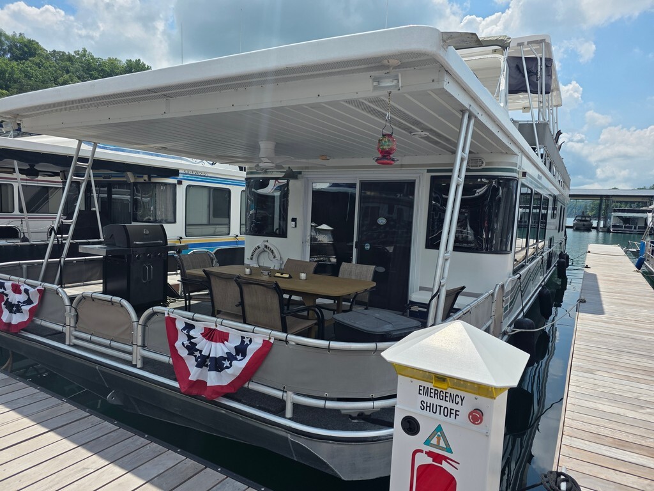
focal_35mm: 23
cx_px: 327
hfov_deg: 73.9
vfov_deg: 58.9
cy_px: 246
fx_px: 435
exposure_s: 1/7944
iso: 80
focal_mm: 6.3
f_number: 1.7
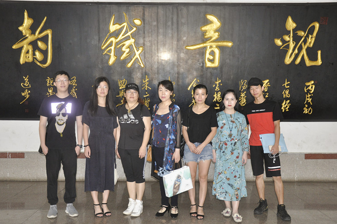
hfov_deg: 49.0
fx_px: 370
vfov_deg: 33.7
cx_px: 165
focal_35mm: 40
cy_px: 115
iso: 800
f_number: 4
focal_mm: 25
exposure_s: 1/60
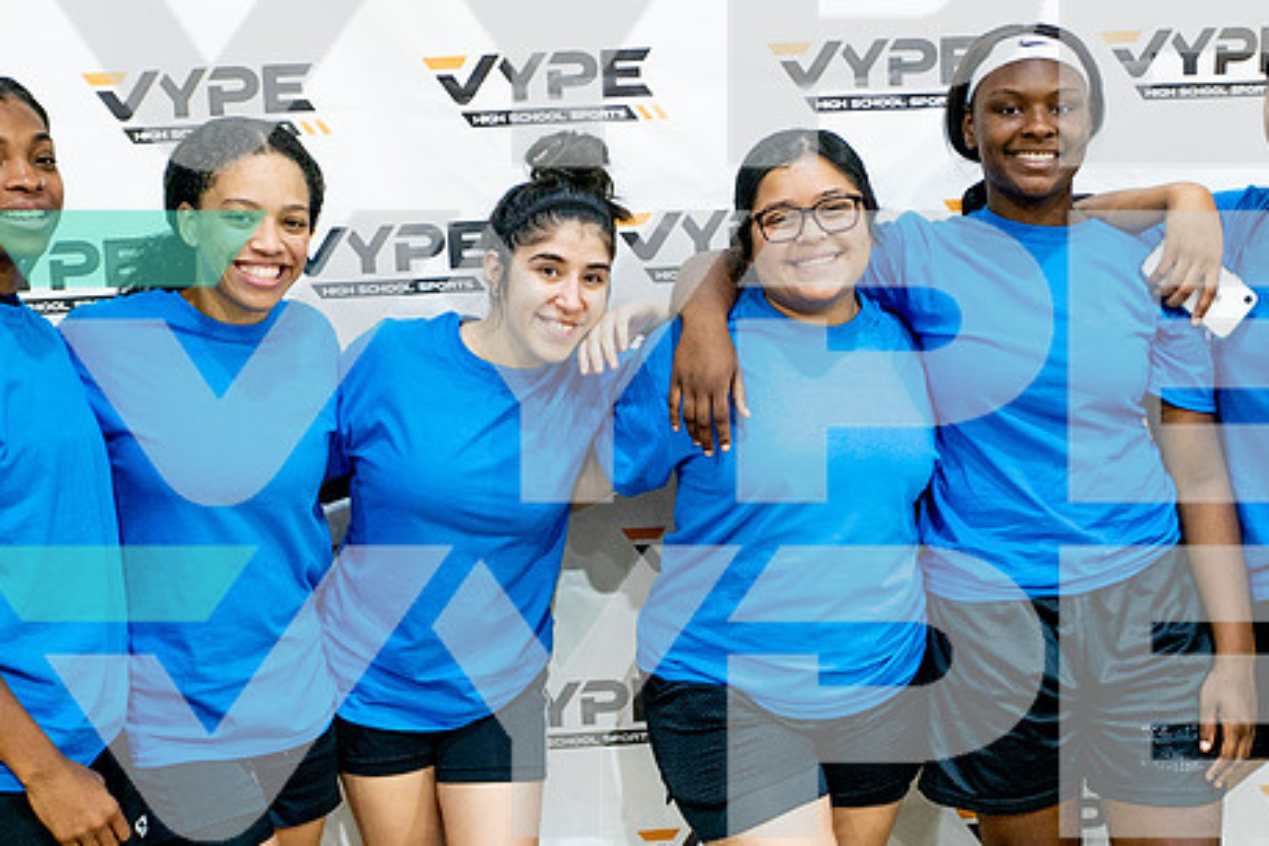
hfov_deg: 41.1
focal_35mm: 48
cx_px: 671
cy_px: 527
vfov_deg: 28.0
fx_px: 1692
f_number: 2.8
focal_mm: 26
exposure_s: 1/125
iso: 2500
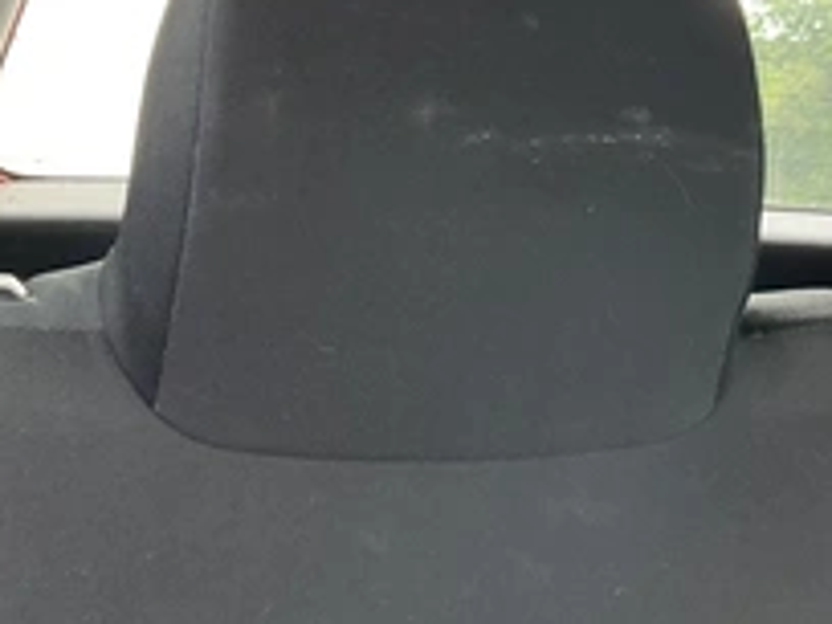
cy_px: 261
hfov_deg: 34.9
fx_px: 1322
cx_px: 359
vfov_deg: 26.5
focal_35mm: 55
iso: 125
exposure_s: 1/60
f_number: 1.8
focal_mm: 3
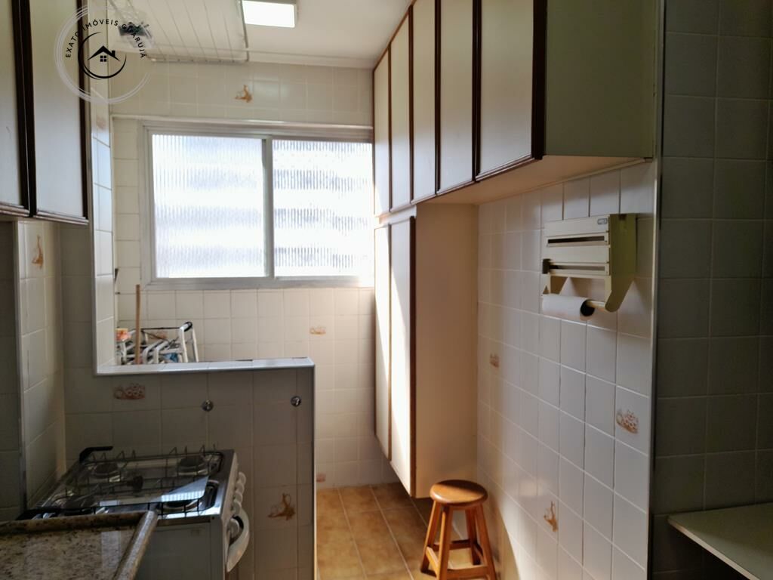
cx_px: 386
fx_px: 558
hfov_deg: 69.4
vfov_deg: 54.9
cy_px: 290
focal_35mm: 25
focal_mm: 4.6
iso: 25
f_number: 2
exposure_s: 1/120
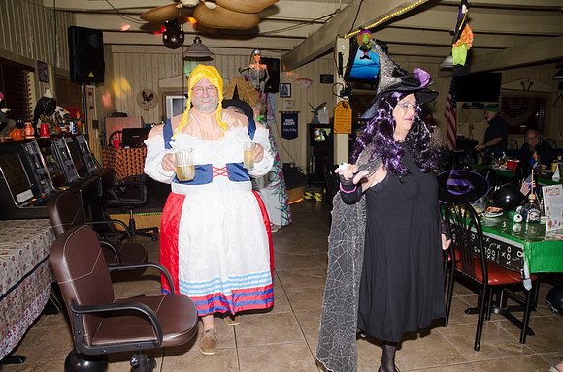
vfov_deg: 47.7
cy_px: 186
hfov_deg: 67.5
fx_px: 421
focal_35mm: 27
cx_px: 282
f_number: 4
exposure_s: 1/60
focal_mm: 18
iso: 800
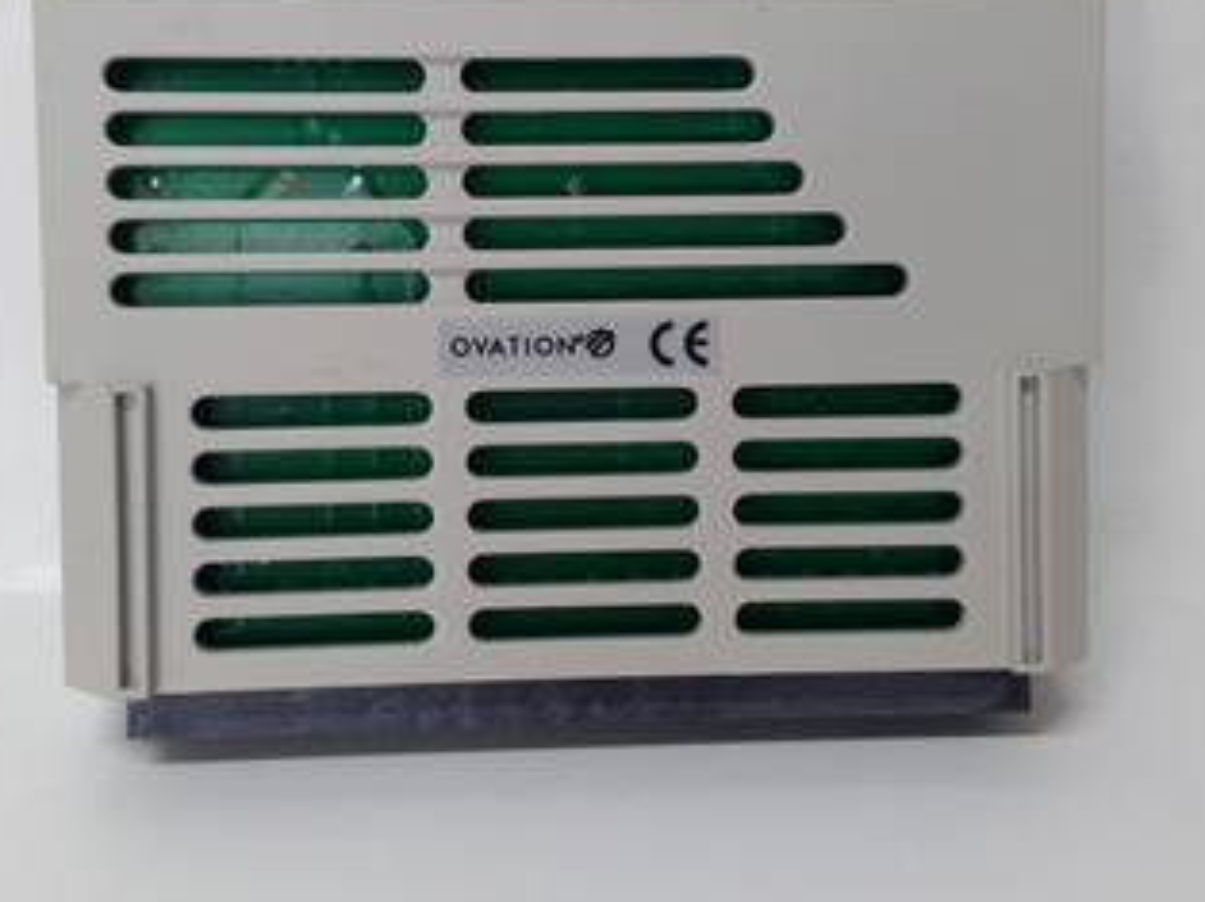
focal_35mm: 43
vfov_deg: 33.3
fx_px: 1496
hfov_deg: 43.9
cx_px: 595
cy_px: 301
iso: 157
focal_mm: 3.79
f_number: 2
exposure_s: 1/33
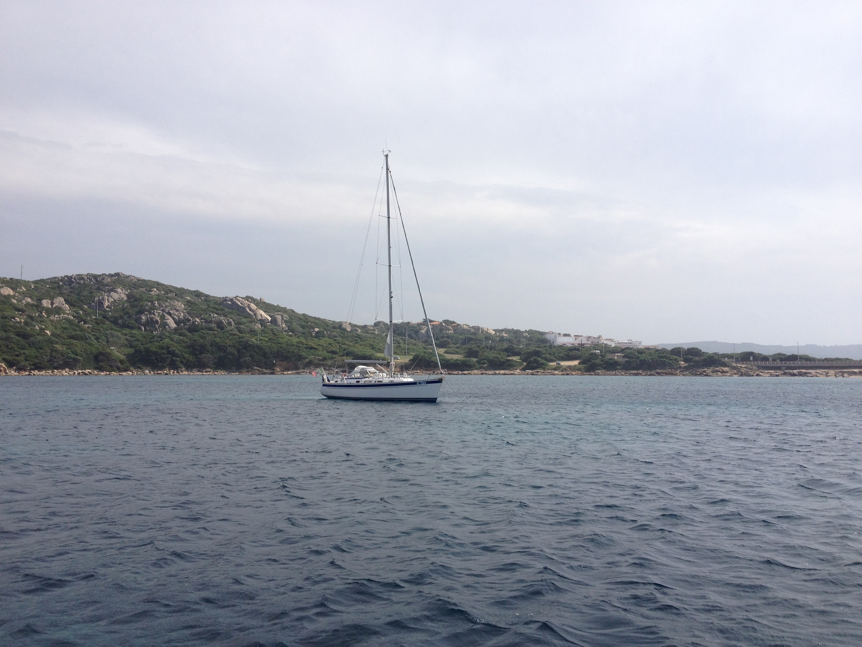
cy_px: 324
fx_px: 872
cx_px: 431
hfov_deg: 52.6
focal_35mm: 35
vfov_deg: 40.7
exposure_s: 1/2123
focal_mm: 4.28
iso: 64
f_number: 2.4
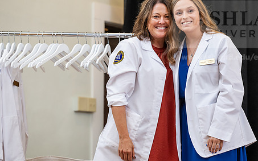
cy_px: 69
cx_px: 155
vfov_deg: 8.0
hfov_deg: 12.8
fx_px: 1146
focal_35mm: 163
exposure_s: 1/200
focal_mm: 125
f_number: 3.5
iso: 1600
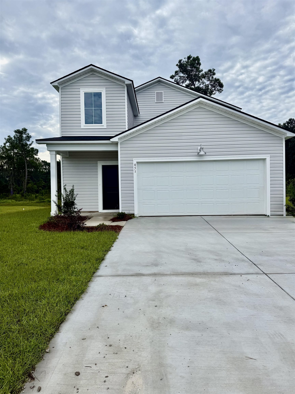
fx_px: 273
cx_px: 148
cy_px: 197
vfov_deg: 71.6
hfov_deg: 56.8
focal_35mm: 24
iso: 80
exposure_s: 1/3021
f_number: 1.78
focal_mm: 6.76
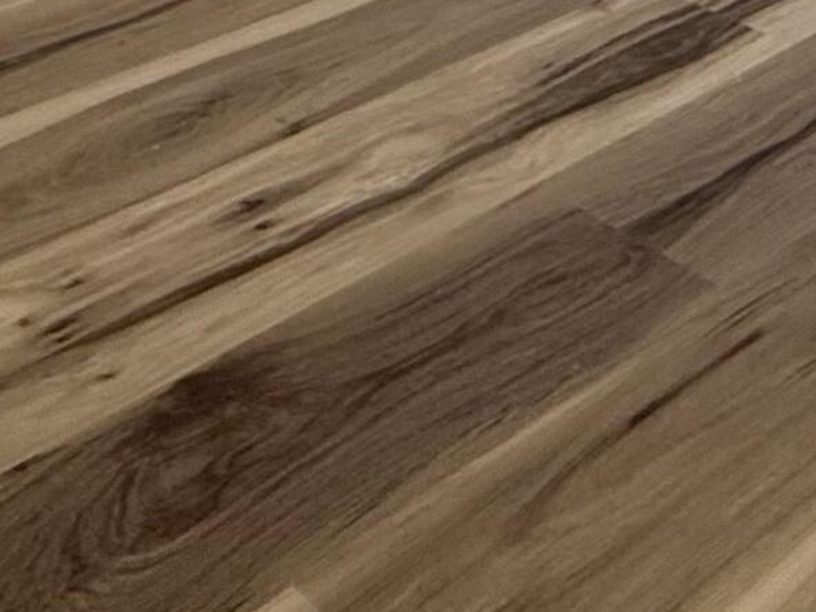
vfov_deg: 16.2
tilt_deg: -5.0
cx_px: 601
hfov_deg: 27.1
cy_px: -602
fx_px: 1674
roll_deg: -1.3
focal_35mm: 71
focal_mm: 2.22
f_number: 2.2
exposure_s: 1/203
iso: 50
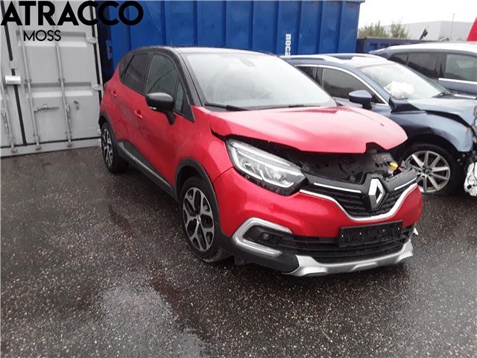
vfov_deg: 49.7
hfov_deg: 63.4
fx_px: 386
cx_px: 238
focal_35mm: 28
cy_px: 179
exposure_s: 1/50
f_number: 1.9
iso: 40
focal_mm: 2.91
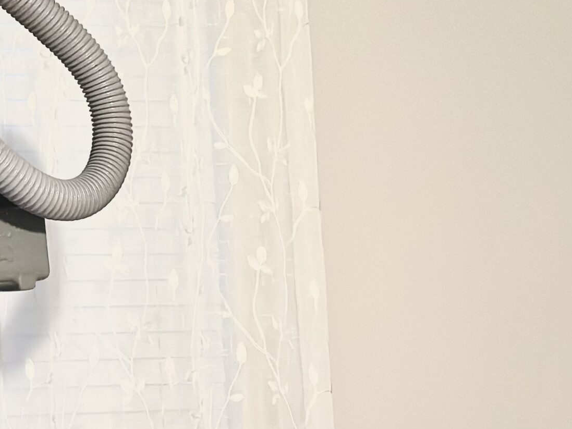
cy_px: 27
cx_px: -76
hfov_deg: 16.9
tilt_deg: +8.3
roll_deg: +1.6
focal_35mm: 112
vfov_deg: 13.1
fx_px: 1851
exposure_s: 1/40
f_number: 1.78
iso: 640
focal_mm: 6.86
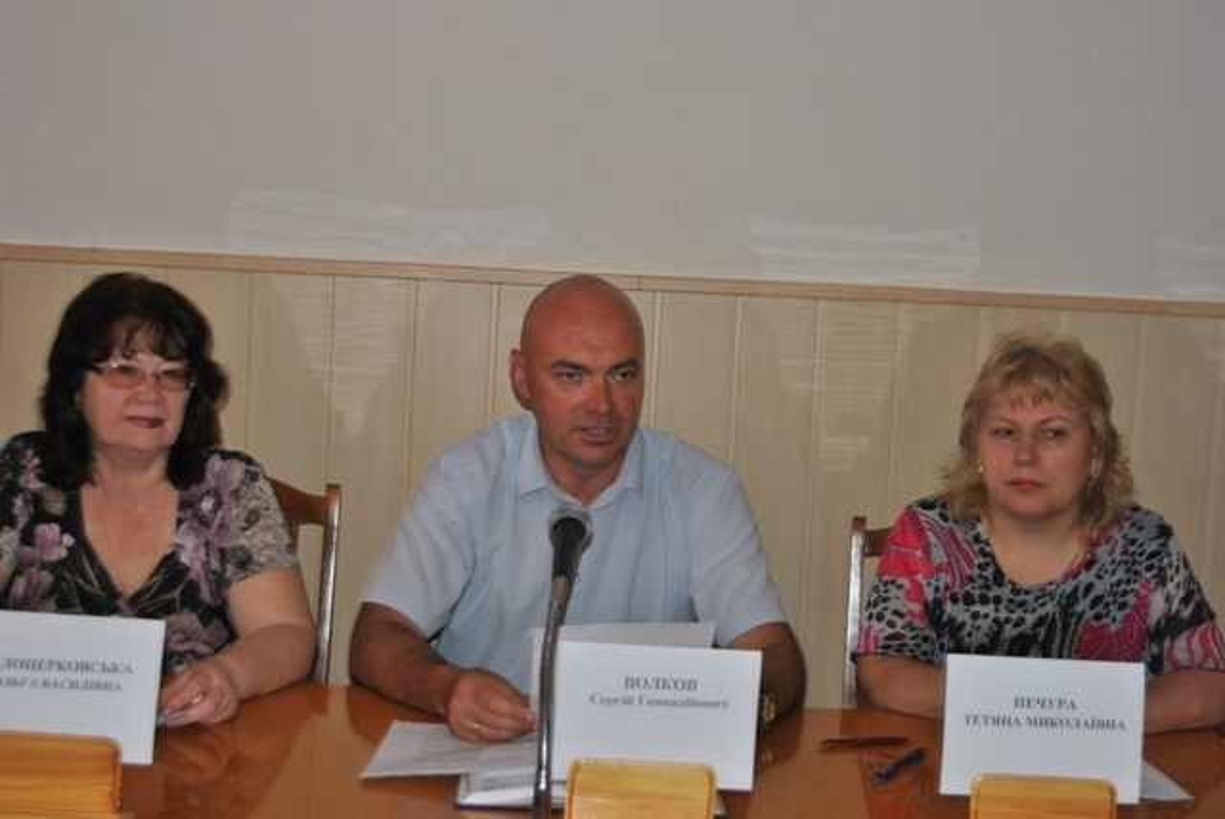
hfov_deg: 31.9
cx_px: 612
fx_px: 2146
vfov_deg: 21.6
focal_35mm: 63
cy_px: 410
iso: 200
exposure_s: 1/60
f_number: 5
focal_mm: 42
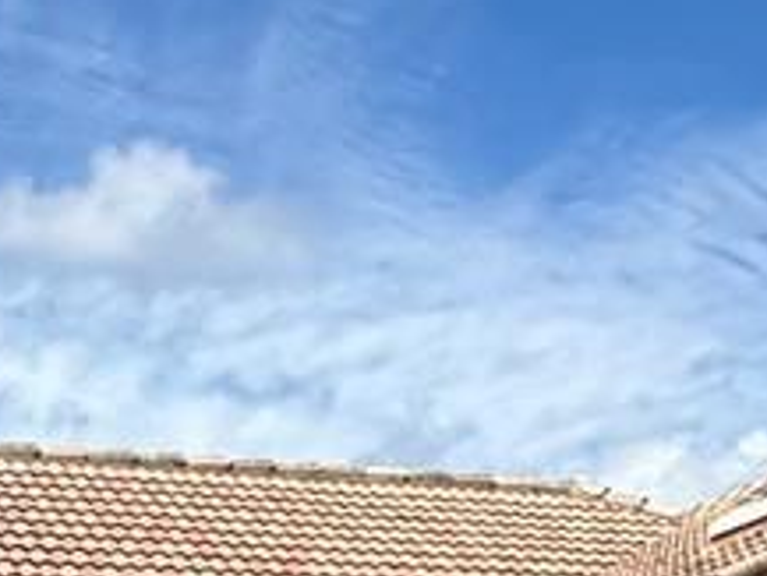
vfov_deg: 13.1
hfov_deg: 19.1
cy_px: 1025
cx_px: 399
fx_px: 2283
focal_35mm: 103
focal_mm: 2.22
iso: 20
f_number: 2.2
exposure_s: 1/901
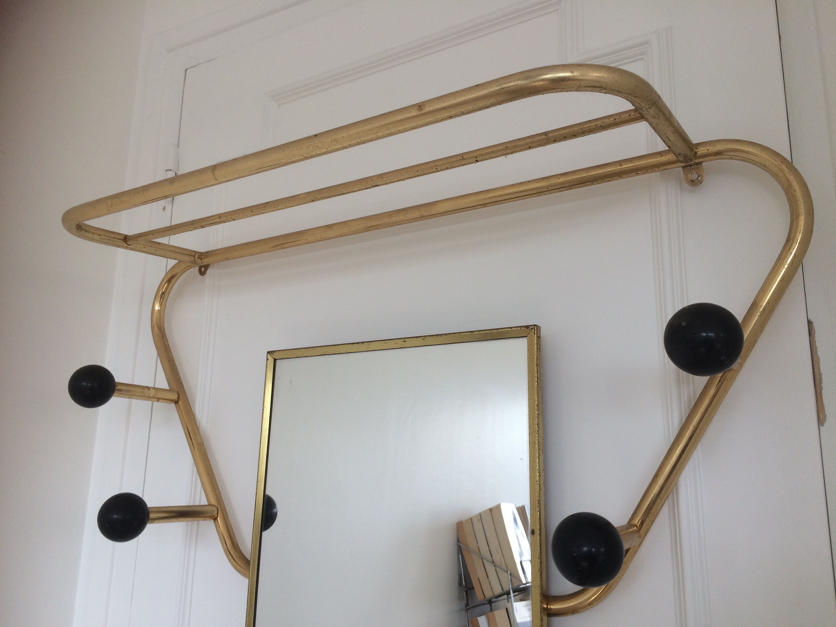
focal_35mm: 29
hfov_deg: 61.7
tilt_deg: +13.5
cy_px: 314
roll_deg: -1.4
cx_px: 418
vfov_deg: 48.2
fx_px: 700
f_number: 2.2
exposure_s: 1/134
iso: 32
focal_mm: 4.15
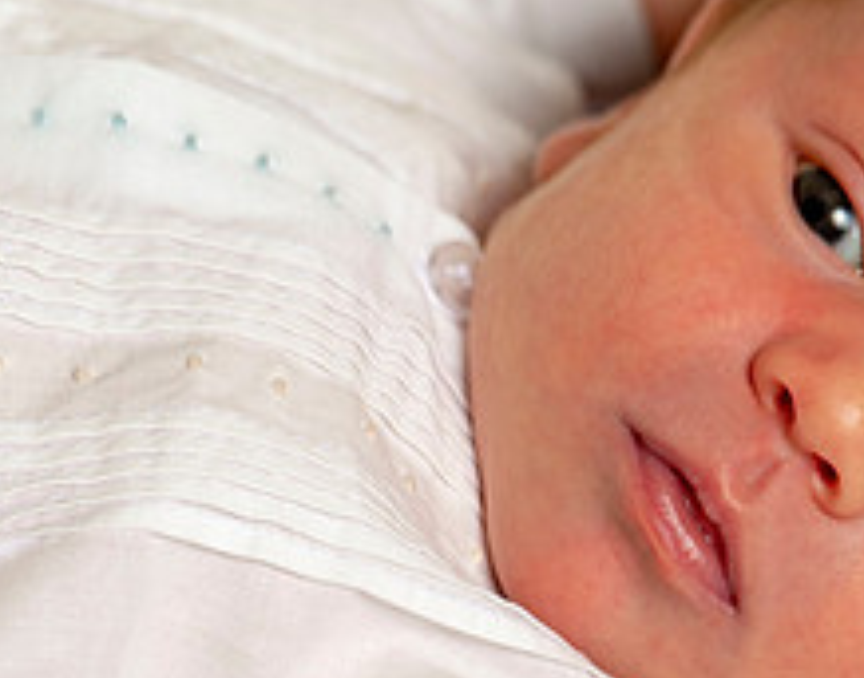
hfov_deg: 2.7
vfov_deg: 2.1
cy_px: 583
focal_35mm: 716
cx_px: 817
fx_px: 18170
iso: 125
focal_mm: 195
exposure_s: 1/160
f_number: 5.6
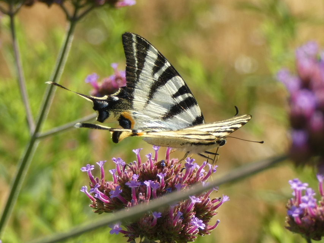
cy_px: 122
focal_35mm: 200
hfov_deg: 9.9
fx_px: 1872
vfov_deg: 7.4
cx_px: 162
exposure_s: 1/80
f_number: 5.5
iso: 80
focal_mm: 35.8
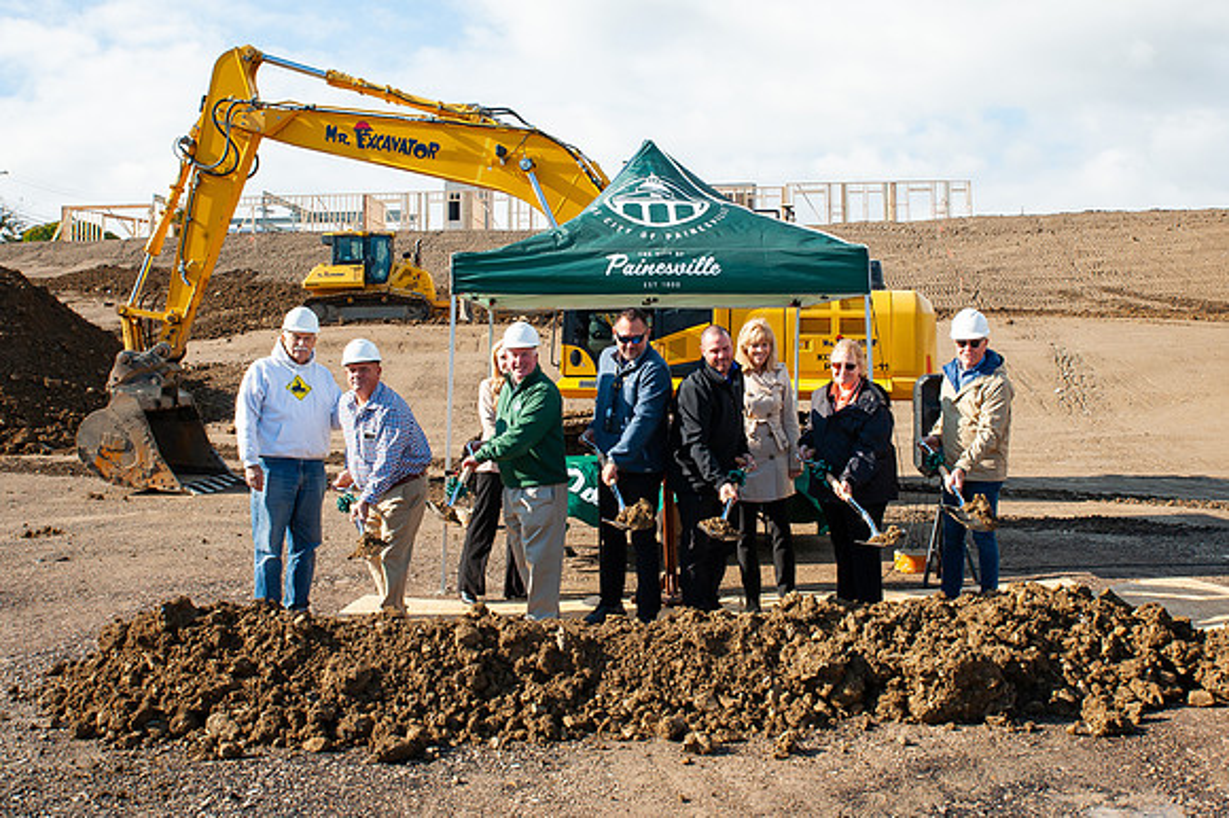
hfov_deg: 51.8
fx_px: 1261
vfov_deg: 35.8
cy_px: 345
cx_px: 686
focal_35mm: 37
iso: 400
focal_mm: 32
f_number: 16
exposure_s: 1/200
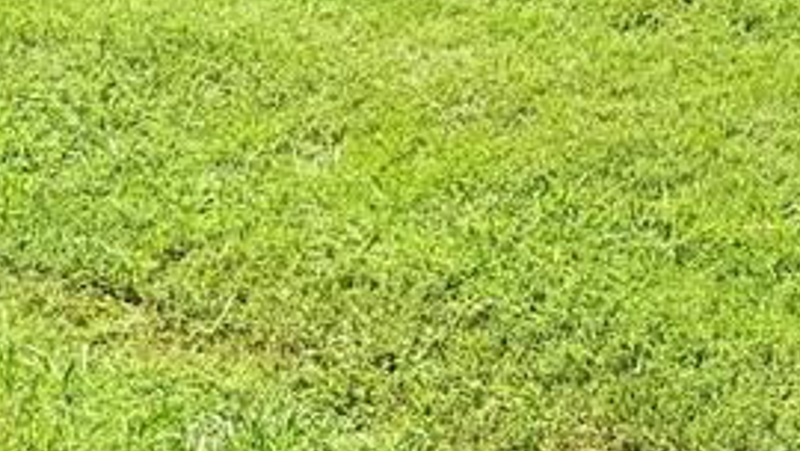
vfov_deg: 10.8
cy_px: -558
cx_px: 916
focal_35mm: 99
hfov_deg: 20.4
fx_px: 2100
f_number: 1.78
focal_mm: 6.76
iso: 100
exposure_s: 1/2445
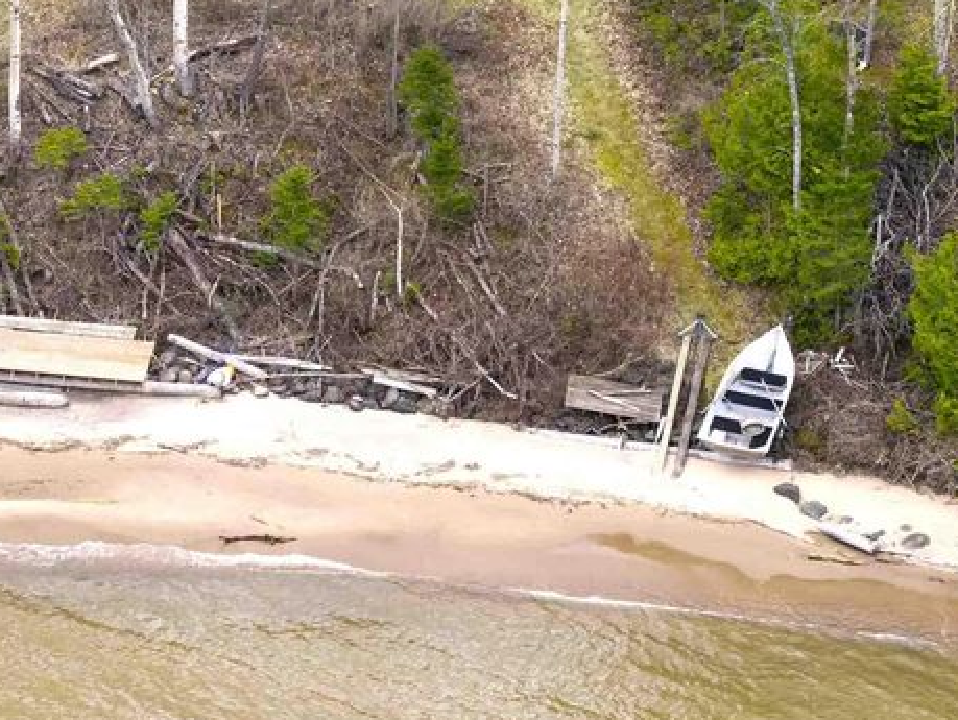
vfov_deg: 9.5
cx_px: -15
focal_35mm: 156
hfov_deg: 12.5
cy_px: 50
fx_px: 4321
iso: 100
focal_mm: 19.35
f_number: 2.8
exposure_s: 1/240
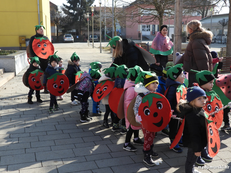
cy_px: 86
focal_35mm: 41
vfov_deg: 35.1
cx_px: 116
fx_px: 274
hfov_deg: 45.8
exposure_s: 1/500
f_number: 3.2
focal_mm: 7.4
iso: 100
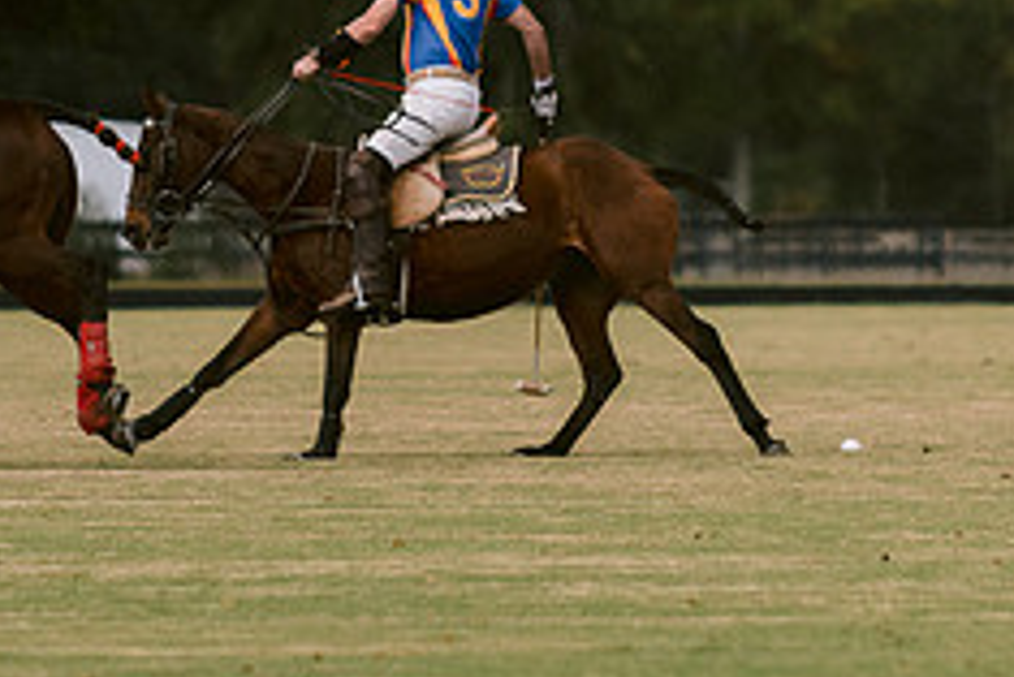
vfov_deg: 2.9
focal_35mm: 469
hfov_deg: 4.4
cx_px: 789
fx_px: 13218
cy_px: 113
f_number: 2.8
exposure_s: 1/8000
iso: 200
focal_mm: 150
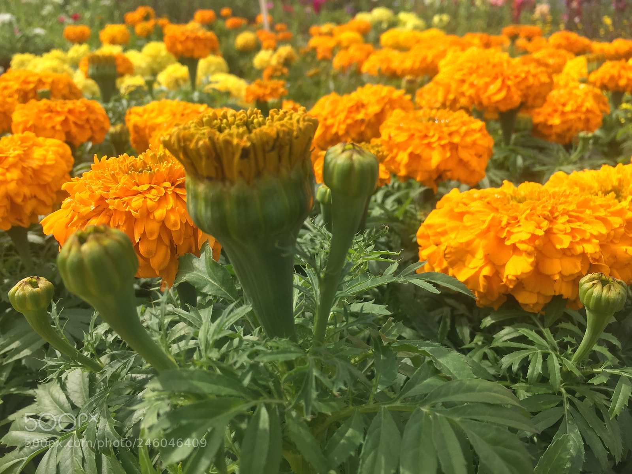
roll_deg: -2.3
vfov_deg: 48.2
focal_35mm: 29
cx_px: 316
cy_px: 237
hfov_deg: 61.7
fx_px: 529
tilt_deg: -21.0
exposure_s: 1/1647
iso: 32
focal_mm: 4.15
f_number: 2.2
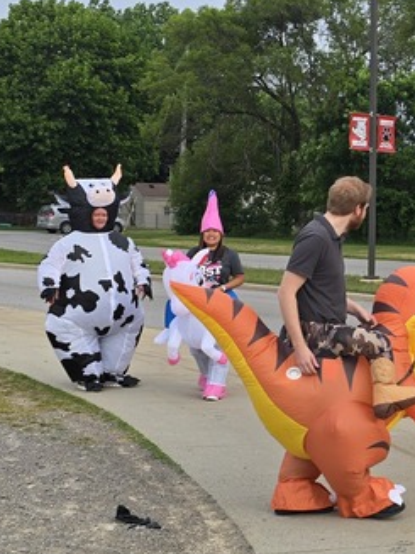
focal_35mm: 72
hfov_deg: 19.3
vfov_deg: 27.0
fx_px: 1152
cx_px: 488
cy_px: 310
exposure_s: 1/267
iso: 12
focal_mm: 6.3
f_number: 1.7
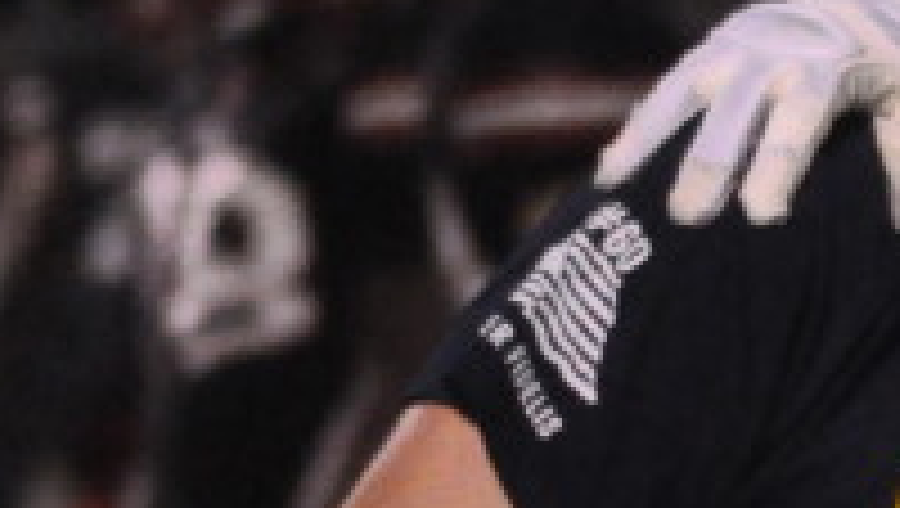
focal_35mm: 1294
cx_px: 1886
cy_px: 607
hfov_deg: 1.7
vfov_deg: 0.9
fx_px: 30904
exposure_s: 1/400
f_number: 5.3
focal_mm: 165
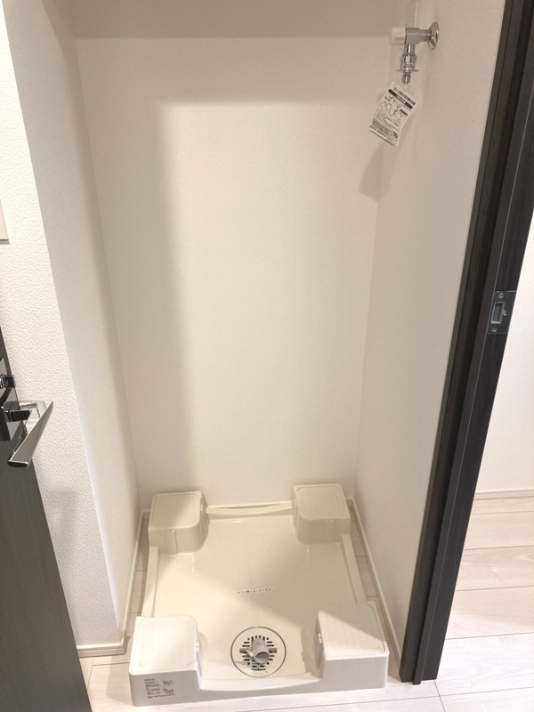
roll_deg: +0.8
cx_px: 267
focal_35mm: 28
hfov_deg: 49.7
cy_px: 356
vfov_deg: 63.4
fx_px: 576
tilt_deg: -27.0
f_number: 1.8
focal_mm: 3.99
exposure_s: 1/50
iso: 100
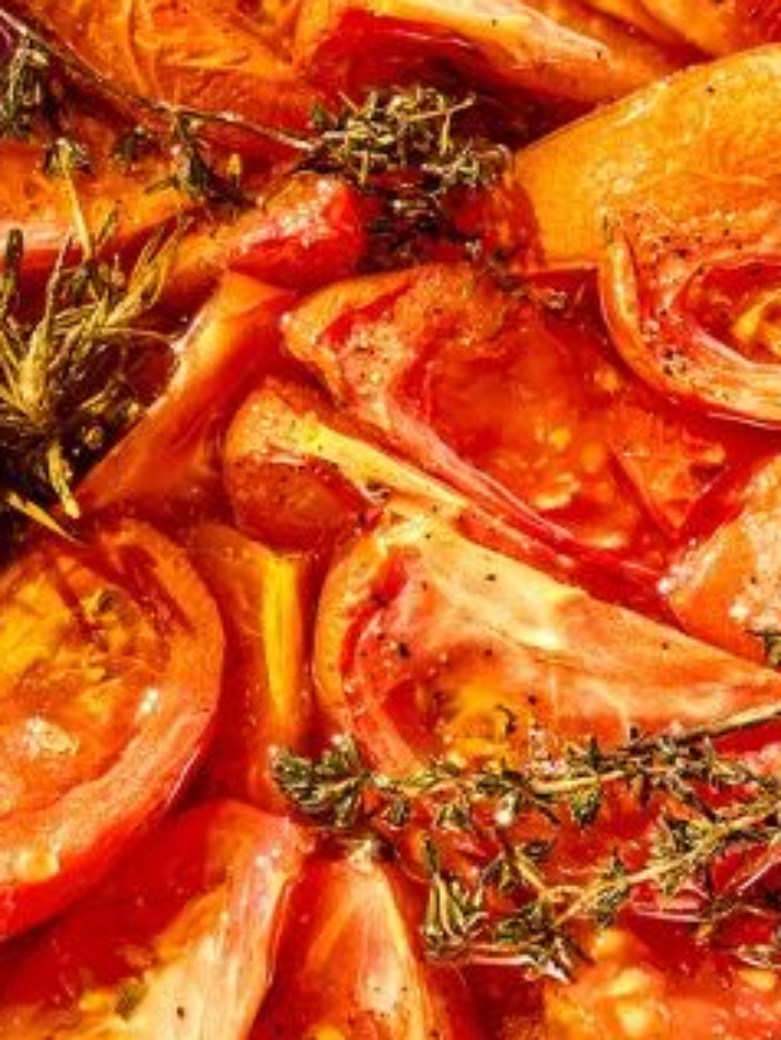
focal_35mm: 97
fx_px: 2916
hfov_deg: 15.2
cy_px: 463
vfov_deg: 20.2
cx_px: 169
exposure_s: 1/200
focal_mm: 40
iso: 400
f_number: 16
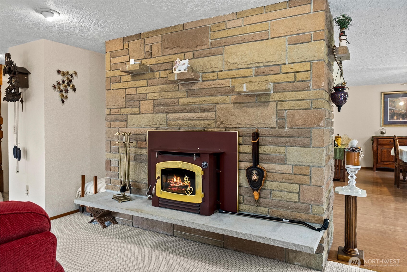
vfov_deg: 53.2
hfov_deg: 73.7
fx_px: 271
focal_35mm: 24
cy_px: 136
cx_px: 204
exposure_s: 1/2
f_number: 7.1
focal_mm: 24
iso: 1000
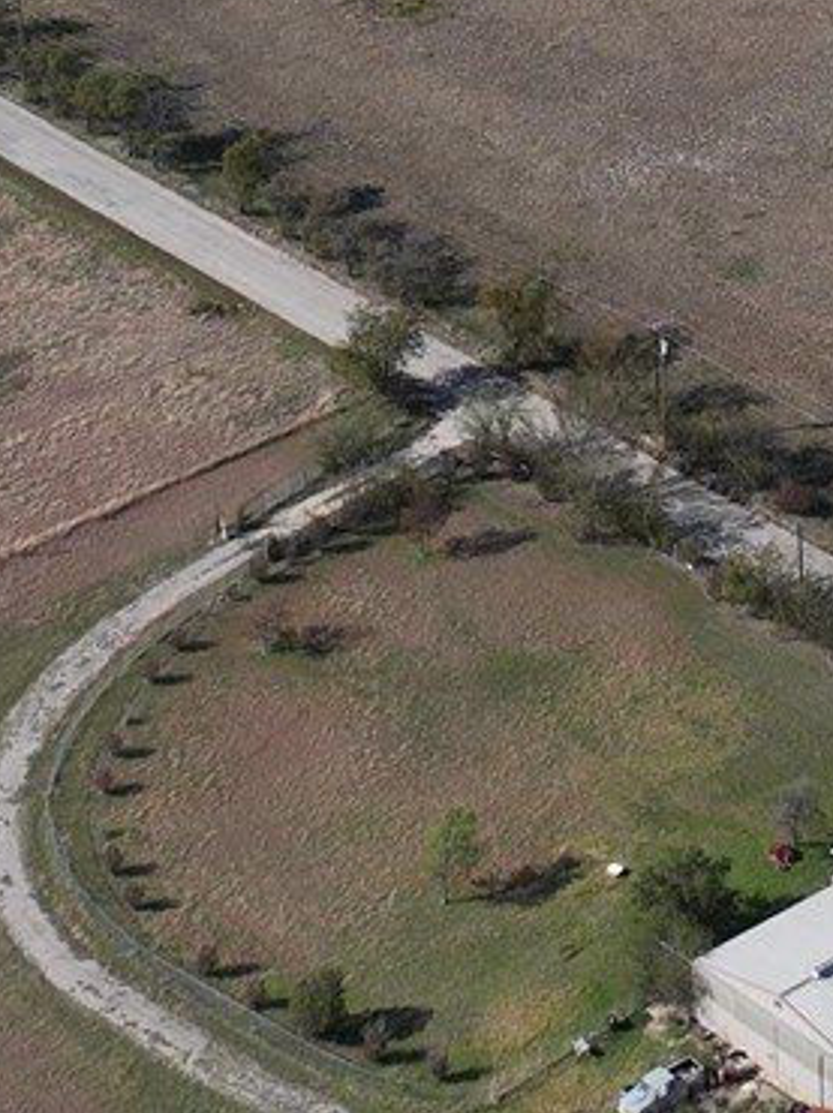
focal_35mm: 133
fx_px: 4272
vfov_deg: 14.2
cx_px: 801
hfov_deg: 11.0
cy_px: -329
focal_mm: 12.29
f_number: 2.8
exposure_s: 1/3200
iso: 100
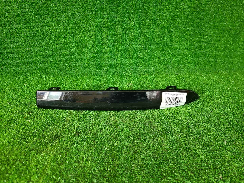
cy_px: 92
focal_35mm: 26
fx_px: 183
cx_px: 122
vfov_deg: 53.1
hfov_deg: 67.3
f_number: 1.8
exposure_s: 1/59
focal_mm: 5.4
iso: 348
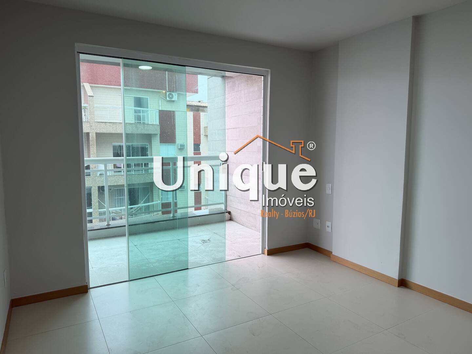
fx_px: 327
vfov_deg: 56.8
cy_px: 177
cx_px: 236
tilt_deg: -6.7
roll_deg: +0.8
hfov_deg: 71.6
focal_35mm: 24
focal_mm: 6.76
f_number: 1.78
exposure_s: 1/120
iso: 80
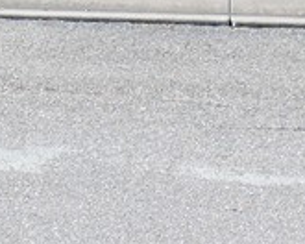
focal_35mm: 200
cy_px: -401
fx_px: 1805
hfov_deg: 9.5
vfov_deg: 7.1
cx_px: -115
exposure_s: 1/800
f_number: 3.2
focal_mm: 5.9
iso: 100
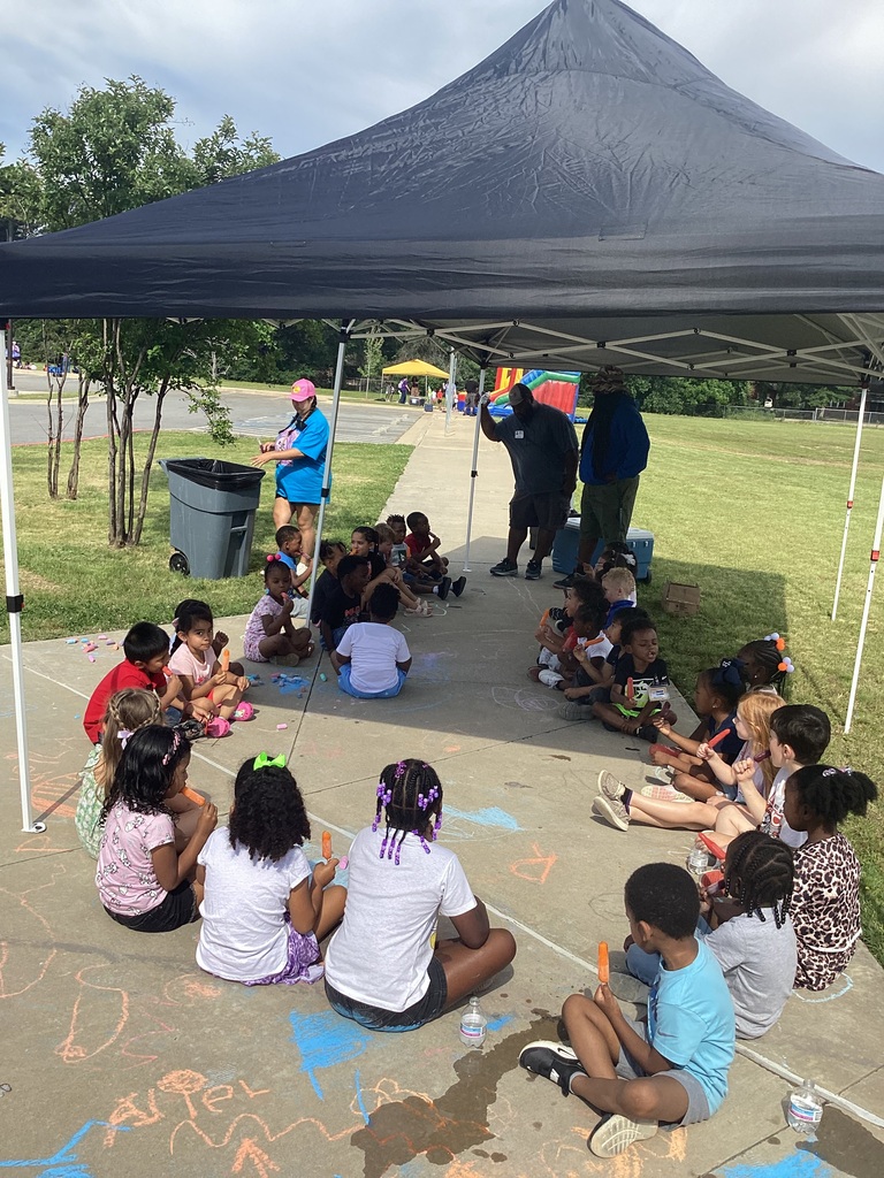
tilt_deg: -12.7
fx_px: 1056
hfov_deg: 45.4
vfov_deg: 58.4
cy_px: 589
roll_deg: -3.9
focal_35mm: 31
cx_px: 442
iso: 25
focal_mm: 3.3
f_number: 2.4
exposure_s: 1/1006
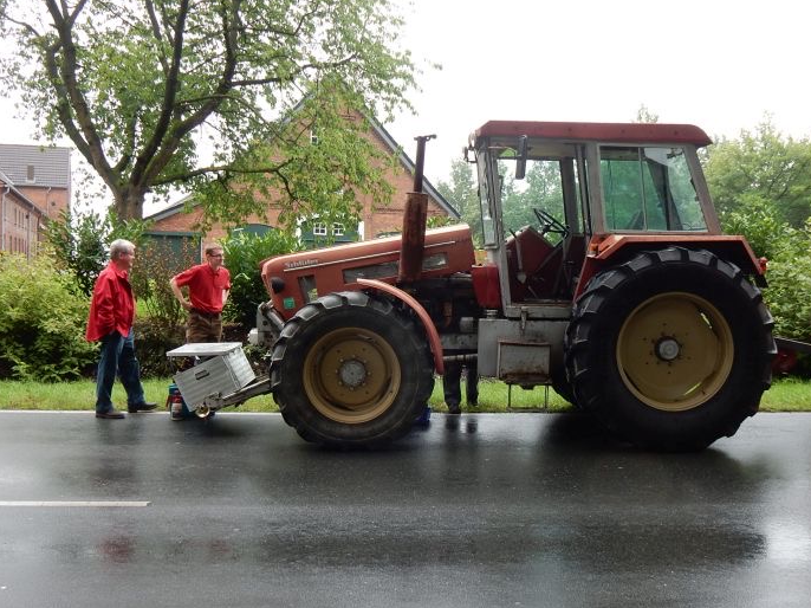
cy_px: 303
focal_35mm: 42
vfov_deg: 34.3
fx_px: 984
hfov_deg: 44.7
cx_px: 468
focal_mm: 6.4
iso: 125
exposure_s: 1/30
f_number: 4
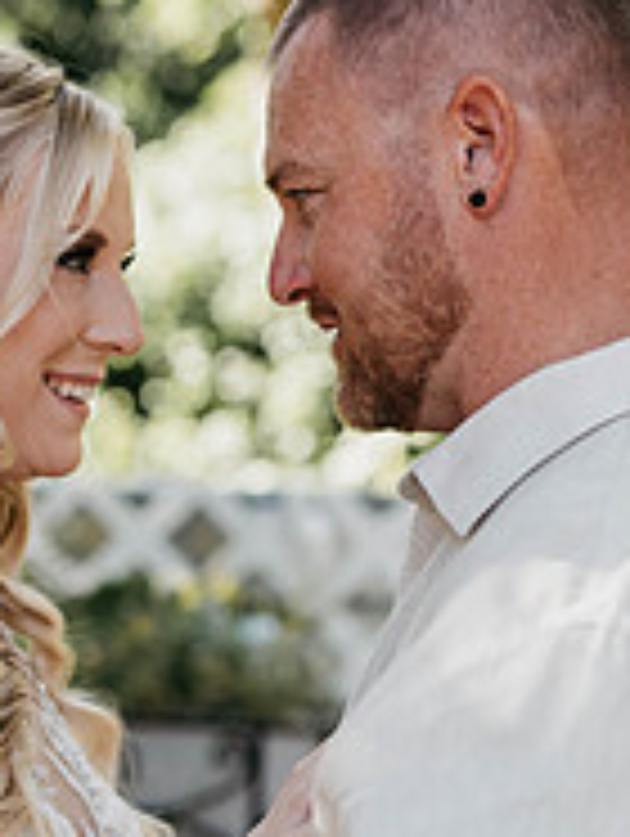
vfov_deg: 16.7
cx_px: 101
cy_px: 792
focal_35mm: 116
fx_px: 2808
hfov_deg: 12.7
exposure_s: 1/800
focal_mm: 50
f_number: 2
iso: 250
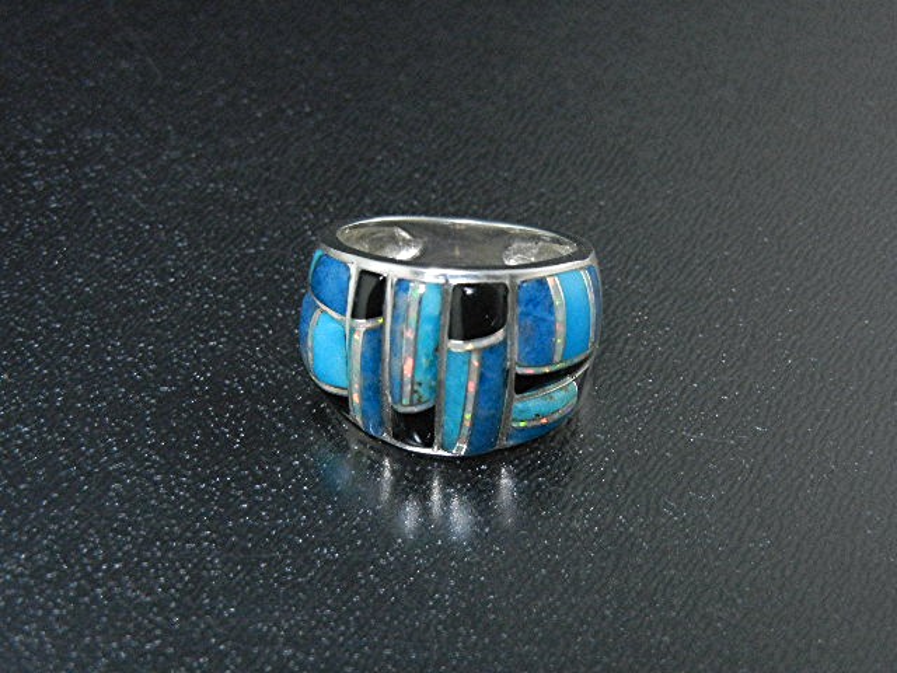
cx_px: 448
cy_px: 336
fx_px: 1529
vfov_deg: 24.8
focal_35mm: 59
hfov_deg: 32.7
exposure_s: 1/30
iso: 800
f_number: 8
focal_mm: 10.6
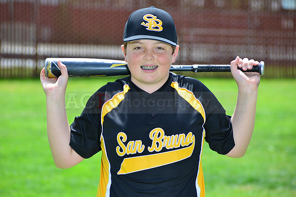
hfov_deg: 12.1
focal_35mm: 170
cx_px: 148
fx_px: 1398
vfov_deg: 8.1
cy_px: 98
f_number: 8
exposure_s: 1/200
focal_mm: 170
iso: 200
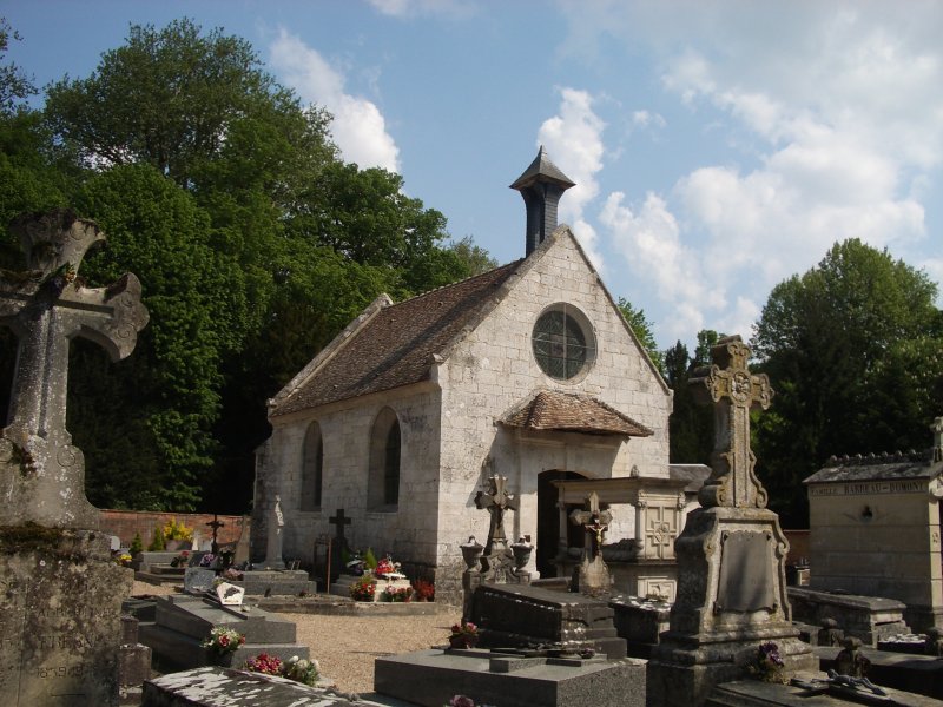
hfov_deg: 52.6
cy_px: 354
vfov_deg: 40.7
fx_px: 953
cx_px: 472
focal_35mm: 35
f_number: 4.3
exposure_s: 1/640
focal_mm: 5.8
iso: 80
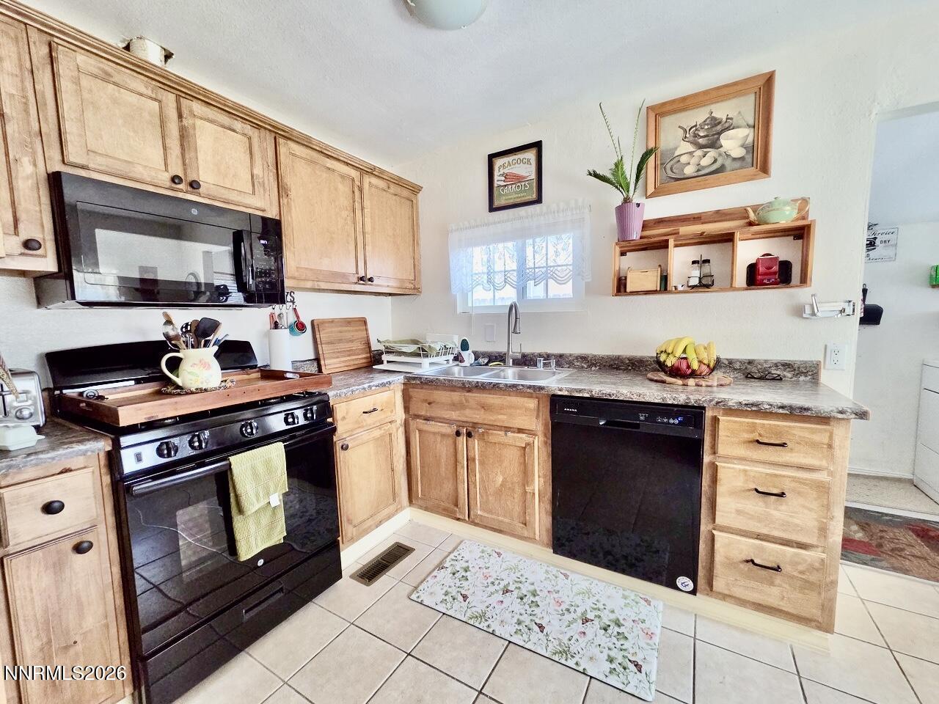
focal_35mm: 13
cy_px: 352
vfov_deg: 89.9
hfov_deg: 106.2
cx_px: 470
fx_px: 353
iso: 320
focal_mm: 2.2
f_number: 2.2
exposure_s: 1/120
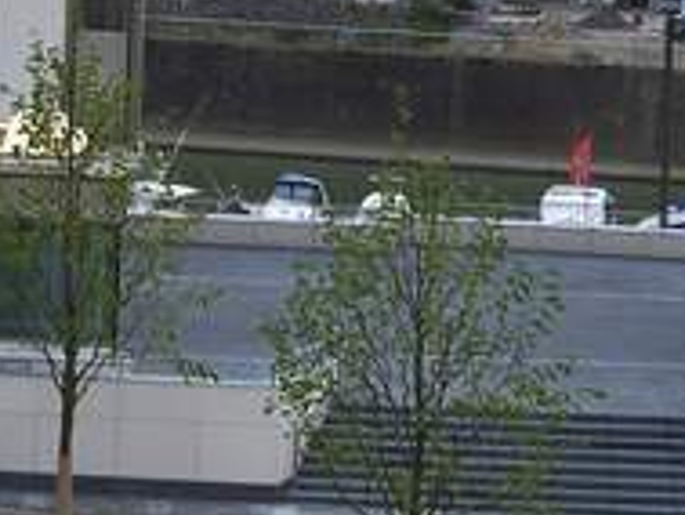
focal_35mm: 125
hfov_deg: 15.8
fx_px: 2475
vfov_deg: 11.7
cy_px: -18
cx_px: 333
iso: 64
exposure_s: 1/60
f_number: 2.8
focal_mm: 7.8
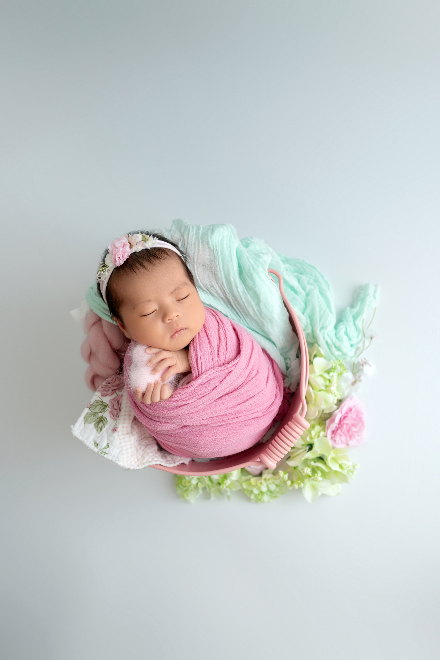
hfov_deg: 46.4
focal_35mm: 28
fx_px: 513
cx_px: 220
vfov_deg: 65.5
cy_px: 330
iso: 100
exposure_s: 1/160
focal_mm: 28
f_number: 4.5
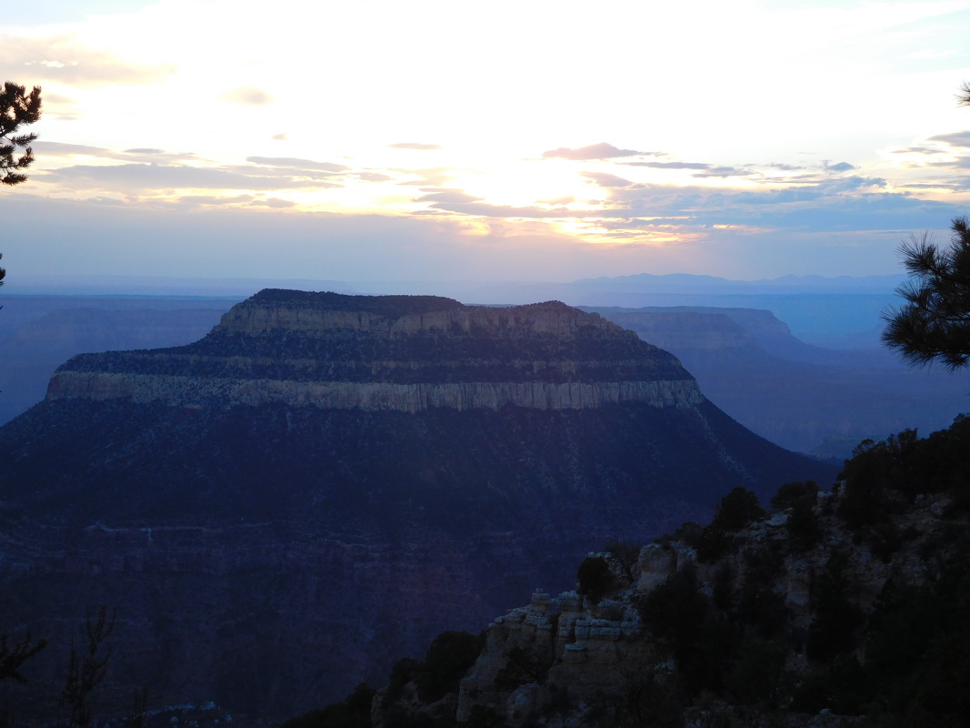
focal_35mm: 62
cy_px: 364
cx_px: 485
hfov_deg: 31.2
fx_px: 1737
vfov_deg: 23.6
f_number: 4.4
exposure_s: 1/160
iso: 125
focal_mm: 11.1
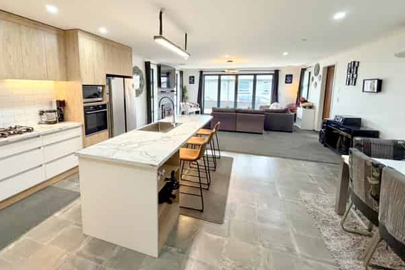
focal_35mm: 16
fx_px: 180
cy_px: 111
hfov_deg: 96.5
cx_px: 183
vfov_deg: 73.1
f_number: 2.2
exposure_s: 1/100
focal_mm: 2.22
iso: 320
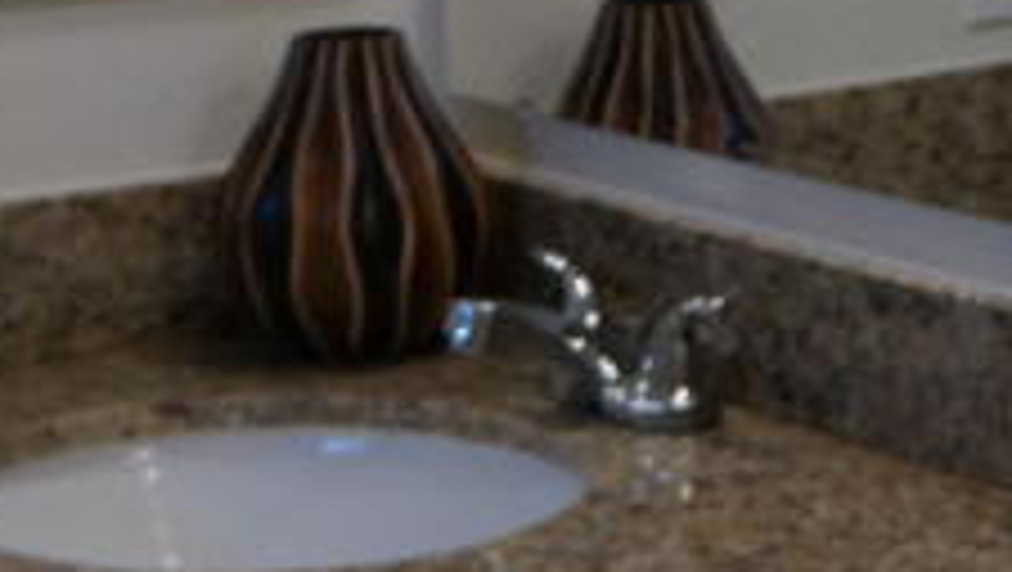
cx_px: 1777
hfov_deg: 13.4
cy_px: -464
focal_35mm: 145
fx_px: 3894
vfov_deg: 8.1
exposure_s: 1/160
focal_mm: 18
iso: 500
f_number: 4
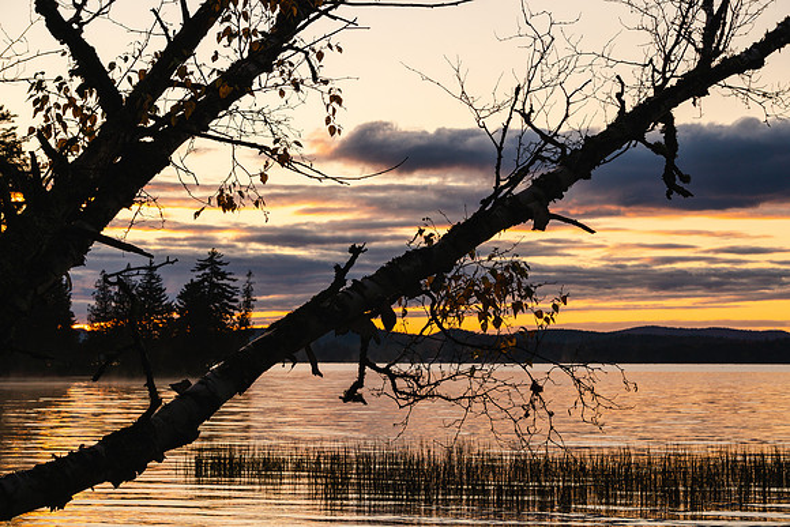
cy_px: 264
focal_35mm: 82
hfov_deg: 24.6
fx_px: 1811
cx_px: 395
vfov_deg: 16.6
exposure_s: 1/125
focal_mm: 55
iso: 100
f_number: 8
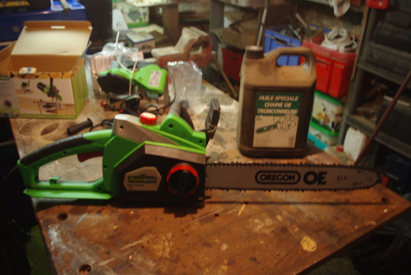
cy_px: 138
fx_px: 354
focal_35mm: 31
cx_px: 206
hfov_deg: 60.2
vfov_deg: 42.4
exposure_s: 1/4
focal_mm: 21.25
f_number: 4
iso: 400
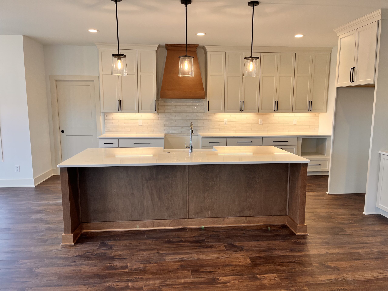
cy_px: 146
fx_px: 291
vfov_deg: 53.1
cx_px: 194
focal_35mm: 26
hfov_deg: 67.3
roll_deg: +0.0
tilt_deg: -8.8
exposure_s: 1/120
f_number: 1.6
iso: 80
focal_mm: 5.1
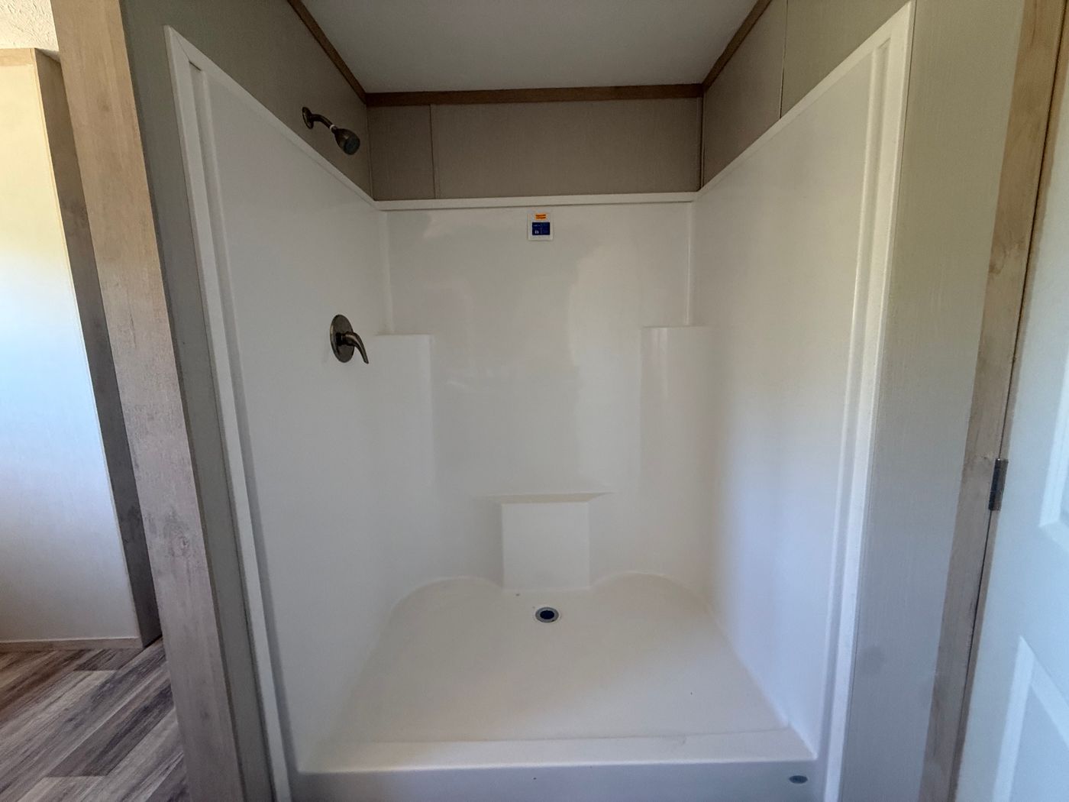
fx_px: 432
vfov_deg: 85.7
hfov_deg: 102.1
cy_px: 401
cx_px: 534
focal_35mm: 14
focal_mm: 2.22
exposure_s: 1/62
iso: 320
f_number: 2.2
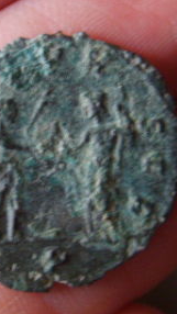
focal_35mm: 80
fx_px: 667
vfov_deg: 26.5
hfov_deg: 15.1
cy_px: 149
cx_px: 49
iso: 139
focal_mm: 5.8
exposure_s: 1/6
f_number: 2.8
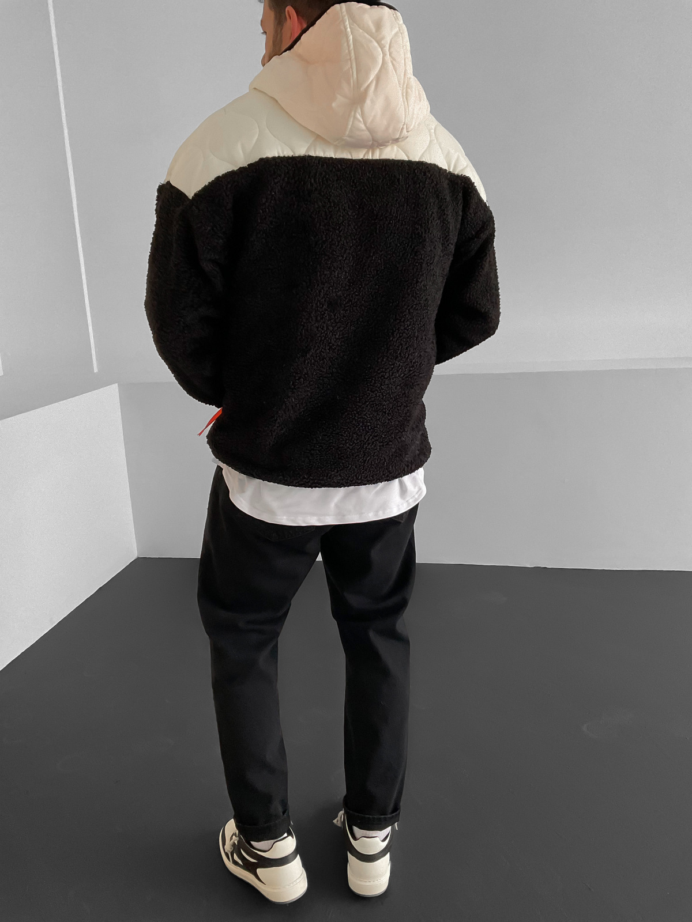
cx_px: 346
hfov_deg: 48.2
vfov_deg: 61.7
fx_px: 773
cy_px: 461
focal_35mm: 29
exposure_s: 1/60
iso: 125
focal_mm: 3
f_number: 1.8
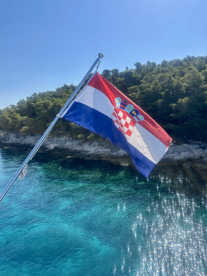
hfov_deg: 56.8
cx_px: 104
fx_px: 191
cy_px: 138
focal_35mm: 24
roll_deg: +1.2
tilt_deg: -6.7
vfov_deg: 71.6
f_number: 1.78
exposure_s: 1/5263
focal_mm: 6.86
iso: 80
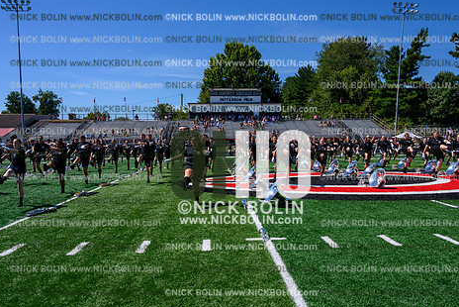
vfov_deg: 43.5
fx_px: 383
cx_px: 240
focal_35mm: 30
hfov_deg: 61.9
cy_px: 178
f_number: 8
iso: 160
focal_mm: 24
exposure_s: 1/500
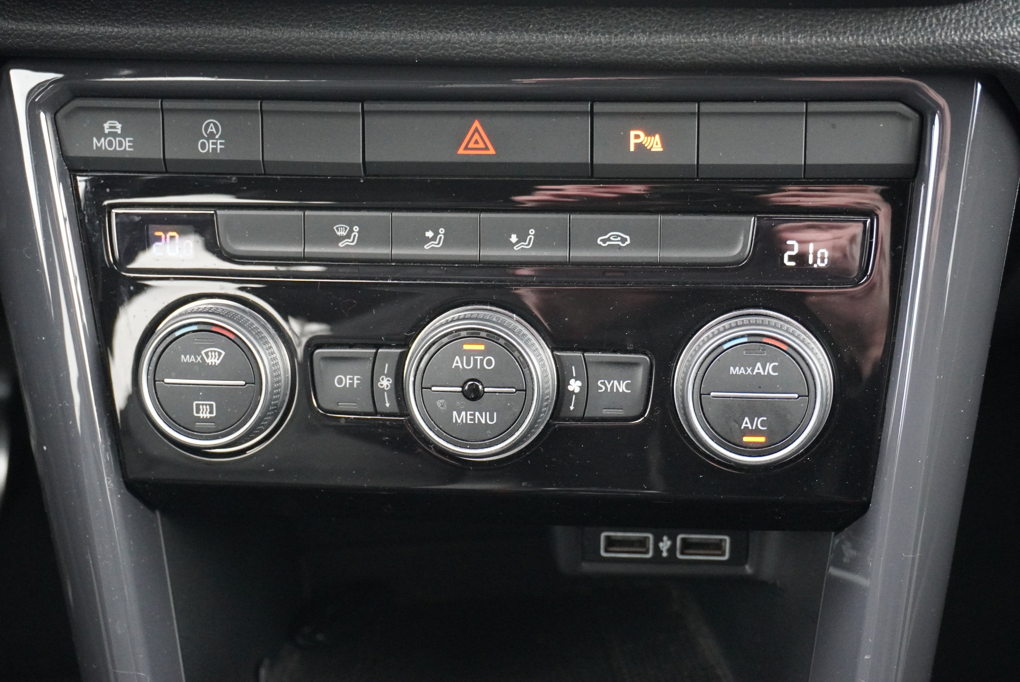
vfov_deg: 23.8
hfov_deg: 35.0
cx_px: 510
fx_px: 1616
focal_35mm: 57
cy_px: 341
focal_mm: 38
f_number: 5.6
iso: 6400
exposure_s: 1/40
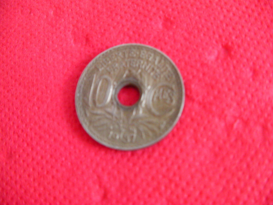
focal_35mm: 38
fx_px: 300
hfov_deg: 49.0
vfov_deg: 37.7
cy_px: 102
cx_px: 136
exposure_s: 1/25
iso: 200
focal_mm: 6.3
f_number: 3.5
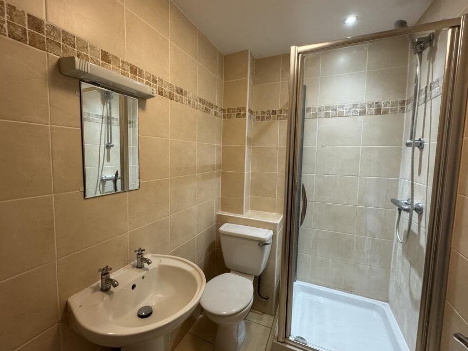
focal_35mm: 16
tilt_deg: -4.7
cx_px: 219
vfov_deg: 78.1
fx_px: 216
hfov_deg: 94.4
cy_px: 173
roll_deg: -1.2
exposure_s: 1/50
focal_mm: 2.22
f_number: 2.2
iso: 320
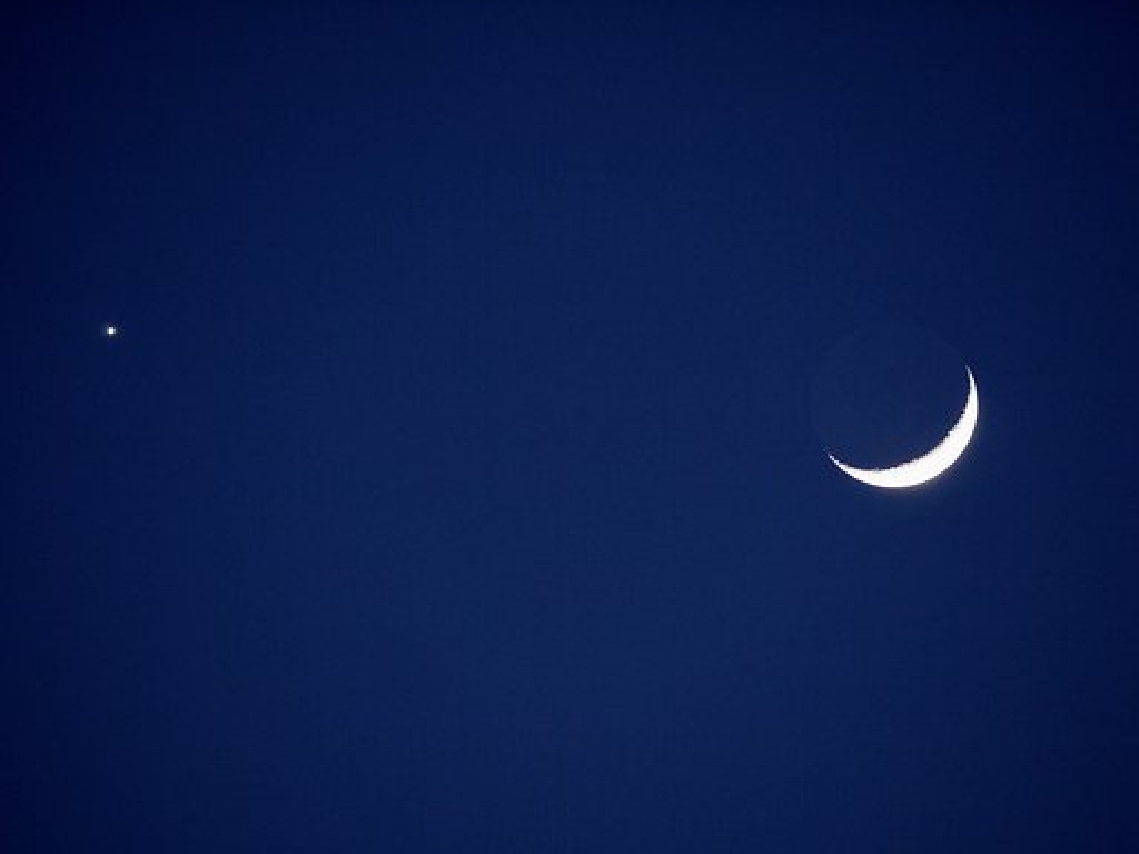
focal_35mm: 560
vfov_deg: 2.7
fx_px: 18426
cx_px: 570
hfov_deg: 3.5
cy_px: 427
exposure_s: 1/13
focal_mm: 280
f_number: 5.6
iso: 400
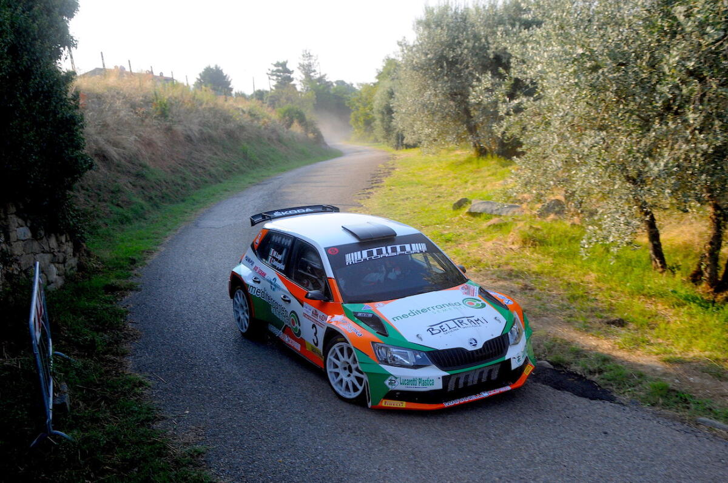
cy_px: 242
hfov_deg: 41.2
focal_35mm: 48
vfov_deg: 28.0
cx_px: 364
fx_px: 969
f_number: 6.3
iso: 500
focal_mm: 32
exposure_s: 1/640
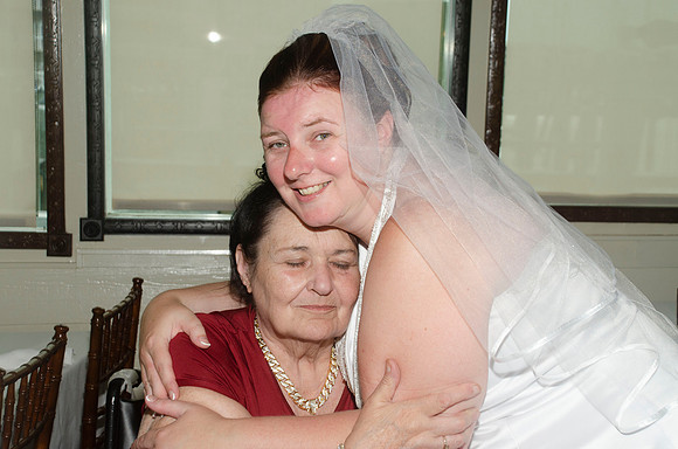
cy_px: 224
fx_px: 1128
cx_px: 339
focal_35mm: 60
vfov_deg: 22.5
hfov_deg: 33.5
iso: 200
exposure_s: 1/250
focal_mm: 40
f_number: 8
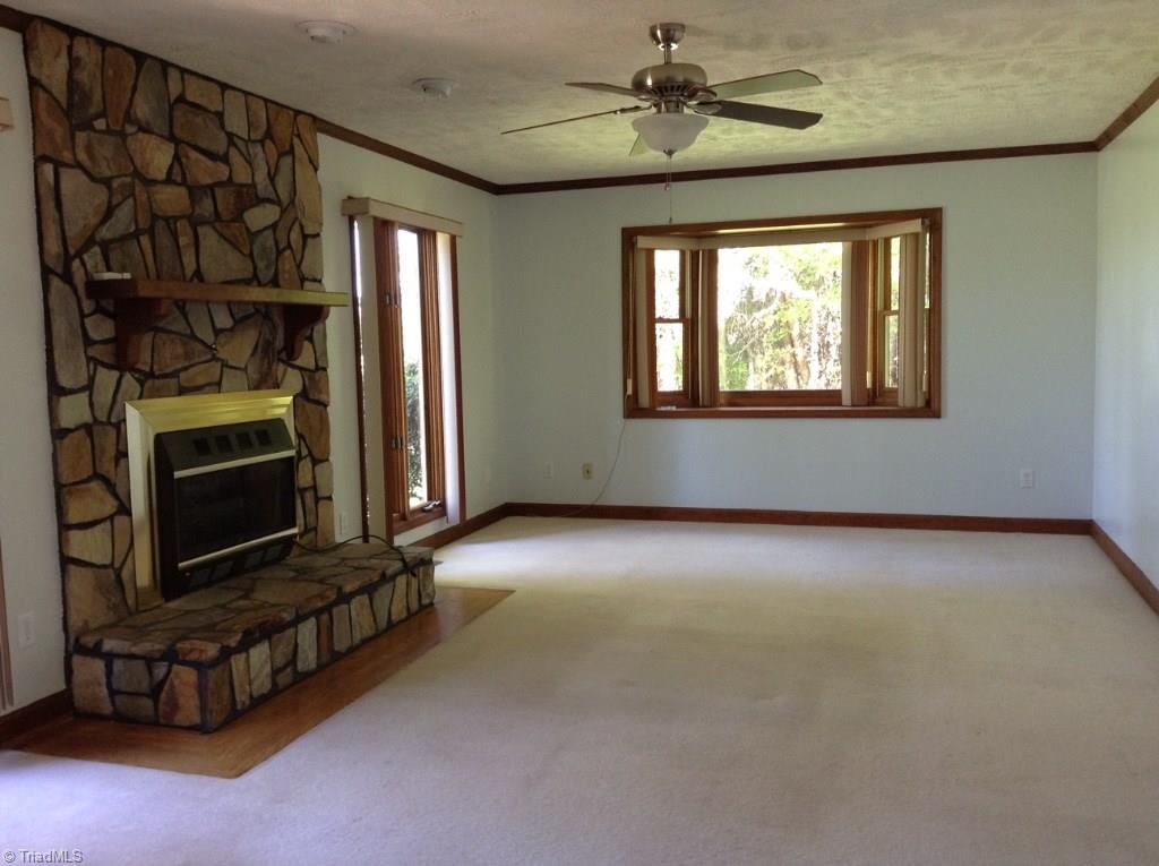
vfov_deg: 42.8
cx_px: 580
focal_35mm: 33
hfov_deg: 55.4
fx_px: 1103
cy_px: 433
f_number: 2.4
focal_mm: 3.3
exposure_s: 1/24
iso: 80
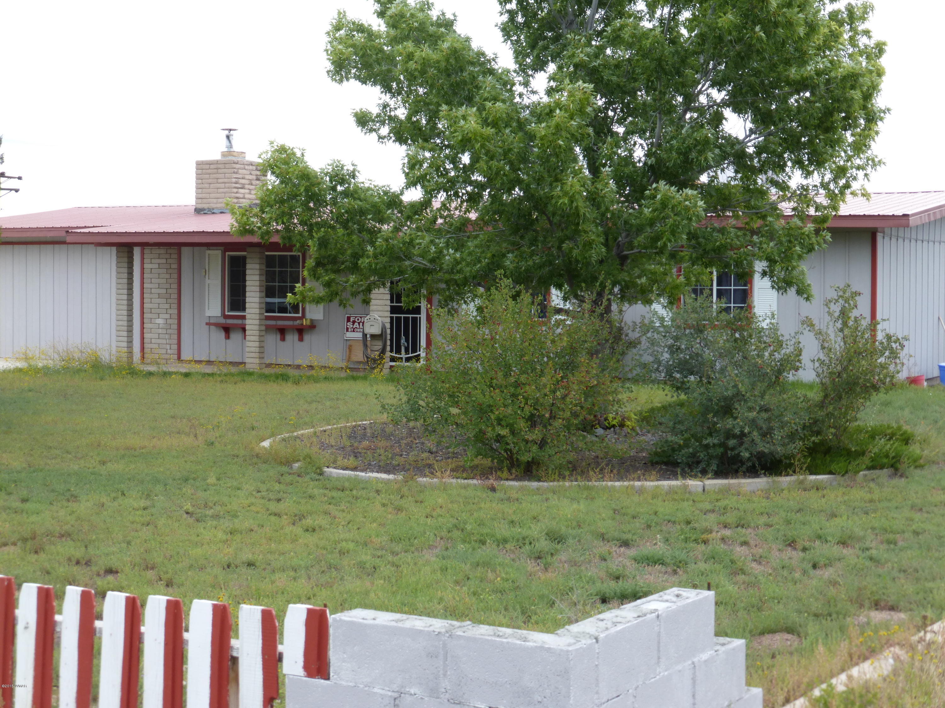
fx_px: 1583
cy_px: 354
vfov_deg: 25.2
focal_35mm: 58
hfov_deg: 33.2
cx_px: 472
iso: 100
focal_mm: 10.3
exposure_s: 1/160
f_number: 4.7
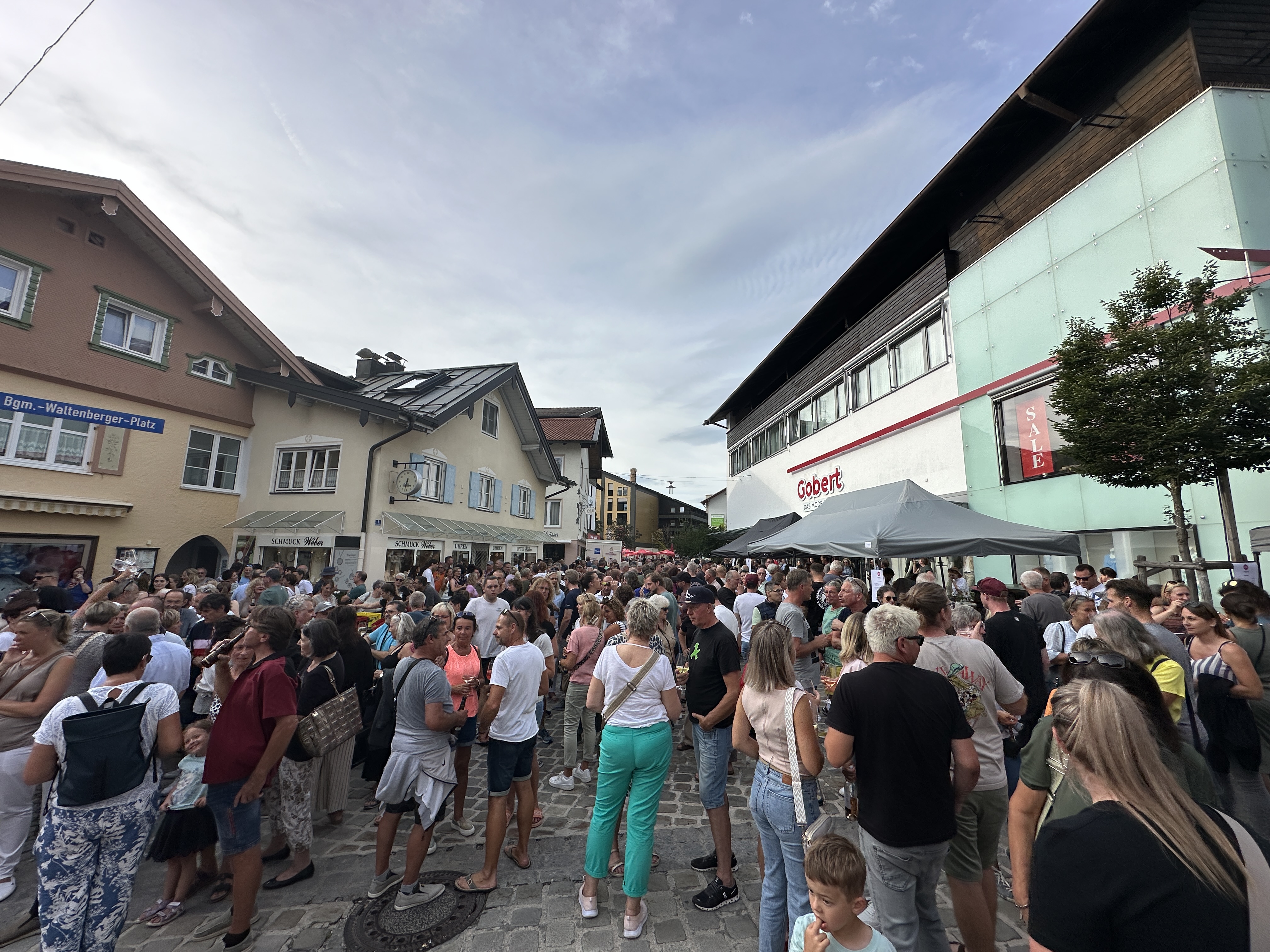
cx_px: 635
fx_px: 514
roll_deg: -0.7
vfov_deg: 85.7
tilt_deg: +9.6
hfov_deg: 102.1
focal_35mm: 14
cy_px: 476
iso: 50
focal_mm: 2.22
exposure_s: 1/1575
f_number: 2.2
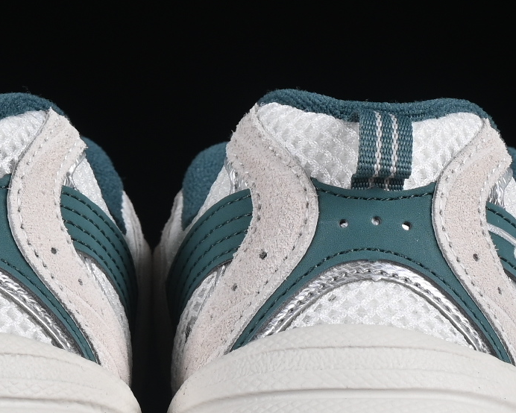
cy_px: 180
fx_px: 4323
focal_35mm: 283
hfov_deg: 6.8
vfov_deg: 5.5
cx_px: 142
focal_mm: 50
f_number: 8
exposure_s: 1/80
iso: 160
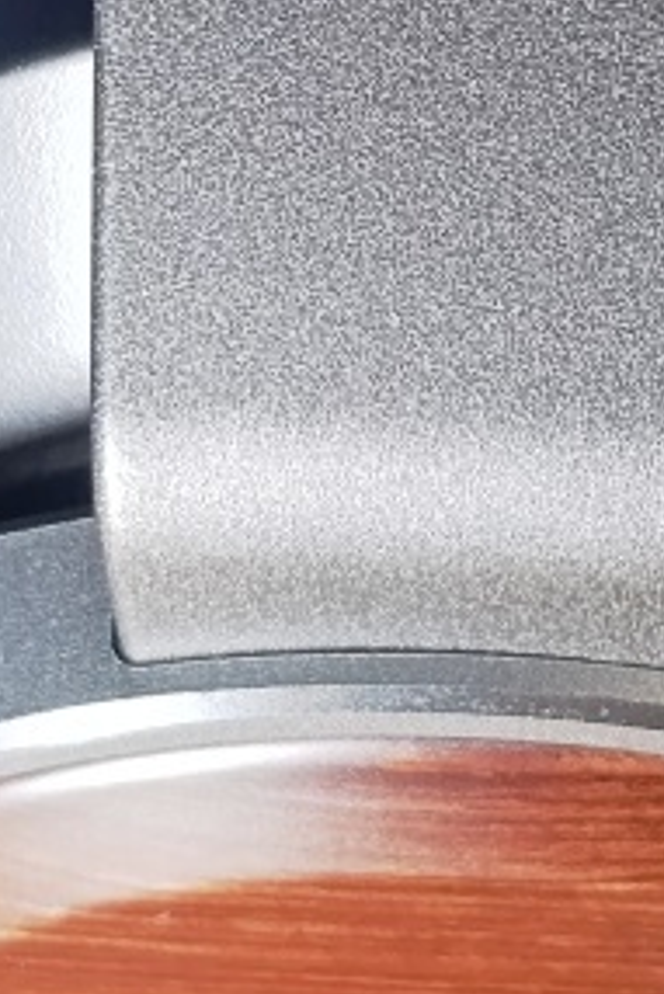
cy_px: -24
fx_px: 4725
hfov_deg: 8.0
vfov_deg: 11.9
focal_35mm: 171
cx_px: 476
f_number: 1.65
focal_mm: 6.11
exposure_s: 1/50
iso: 746
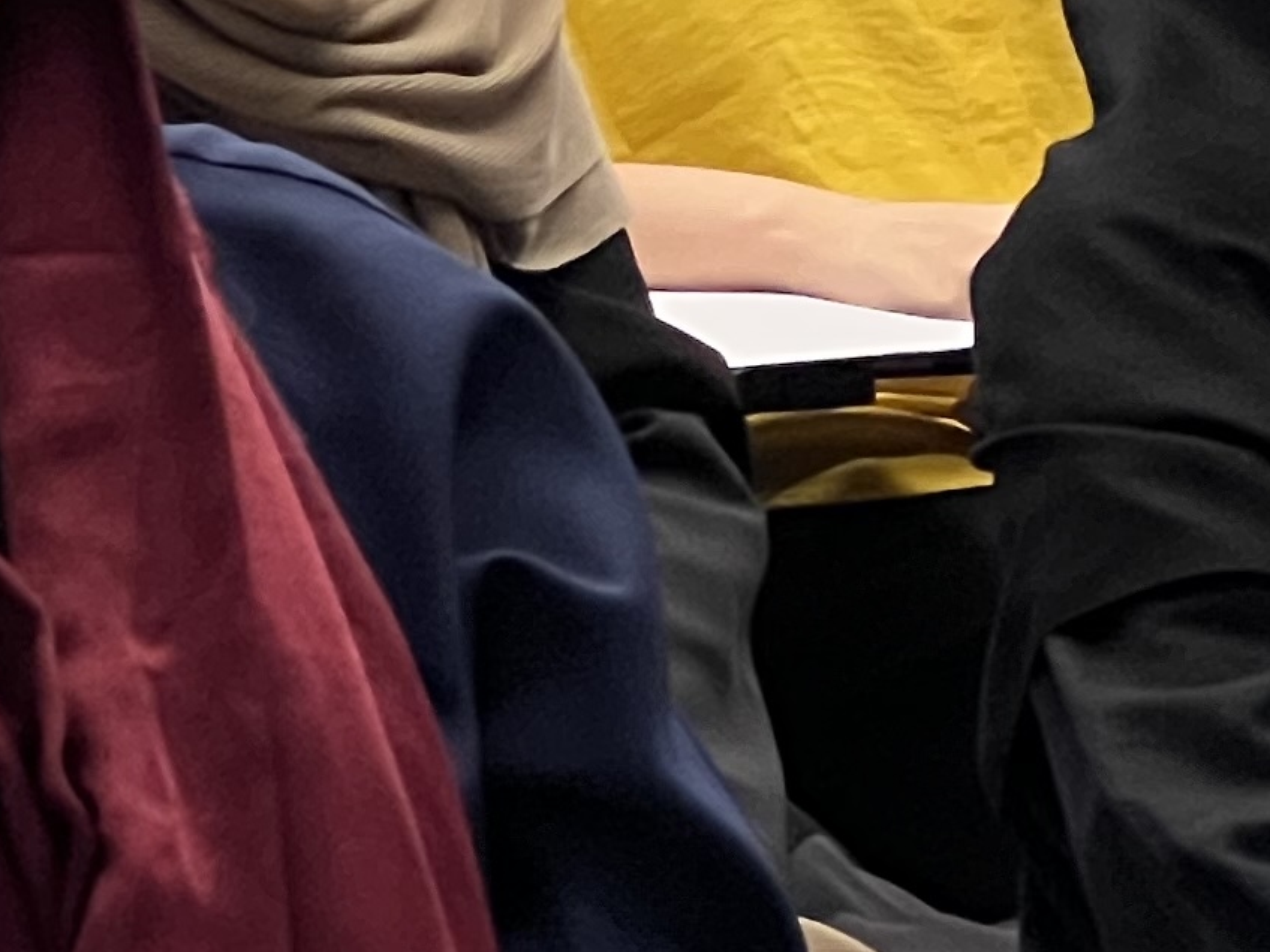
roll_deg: +0.5
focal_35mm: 366
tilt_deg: -5.7
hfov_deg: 5.4
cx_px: 485
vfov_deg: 4.0
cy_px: -302
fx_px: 13428
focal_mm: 9
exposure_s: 1/100
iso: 400
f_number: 2.8
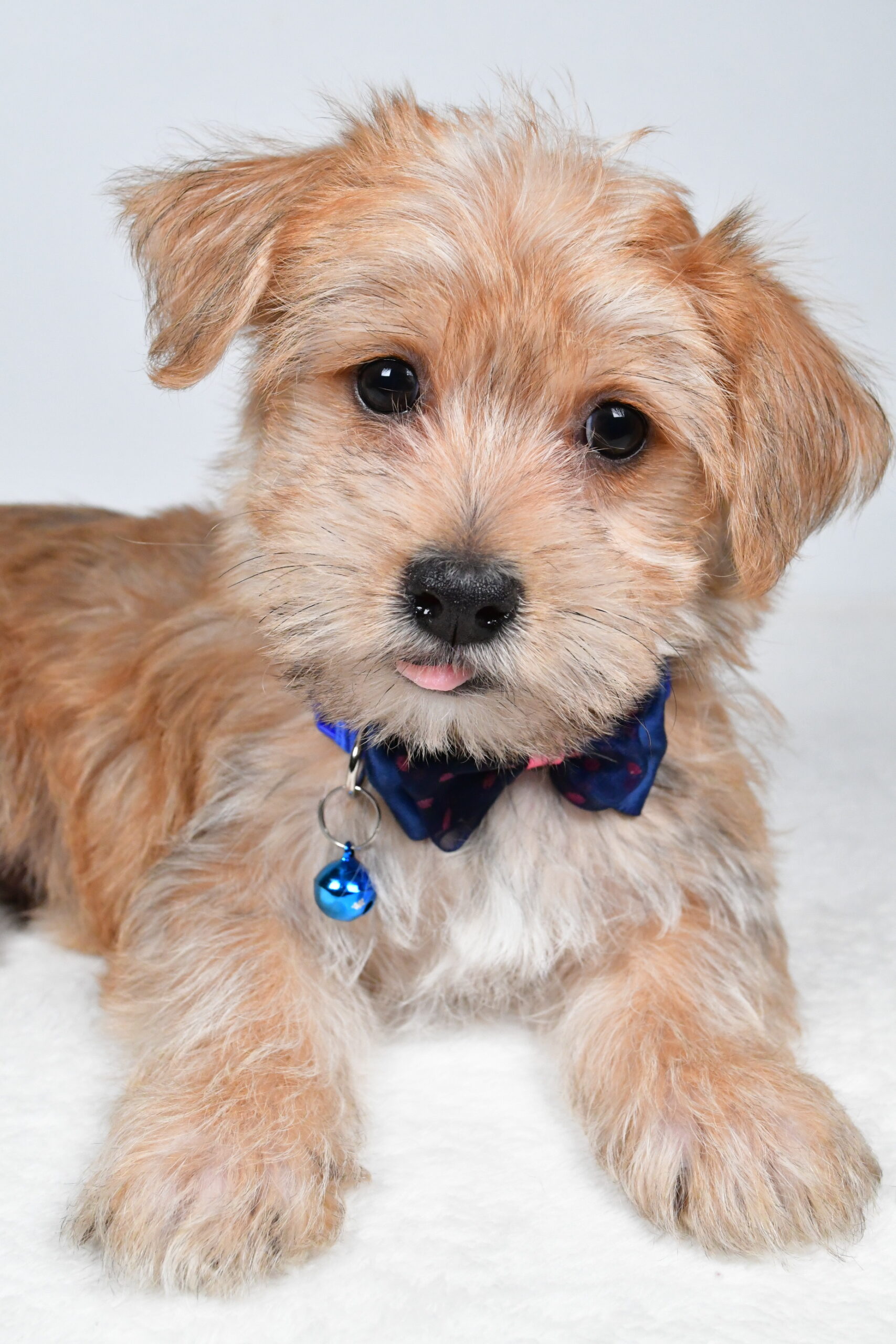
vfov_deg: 46.4
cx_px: 448
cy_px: 672
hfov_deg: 31.9
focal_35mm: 42
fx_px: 1568
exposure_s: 1/1000
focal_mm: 28
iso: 5000
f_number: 9
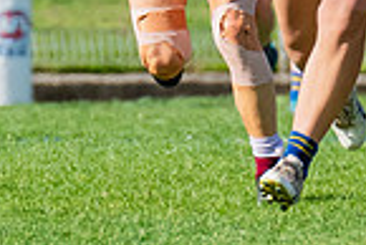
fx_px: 29869
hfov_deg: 0.7
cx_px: 522
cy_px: -40
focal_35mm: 2935
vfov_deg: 0.5
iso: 800
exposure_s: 1/1250
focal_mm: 420
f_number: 9
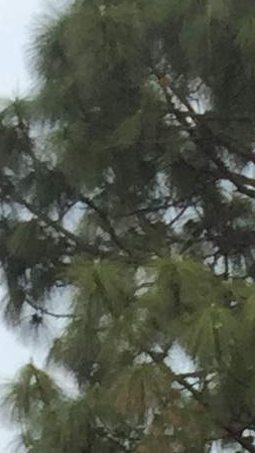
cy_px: 1599
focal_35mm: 226
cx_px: 260
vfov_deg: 7.6
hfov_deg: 5.4
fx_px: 2713
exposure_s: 1/488
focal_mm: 4.15
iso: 32
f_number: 2.2
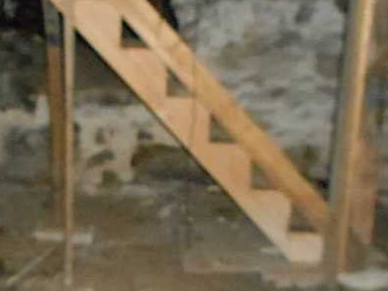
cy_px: 175
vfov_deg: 28.5
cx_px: 148
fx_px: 572
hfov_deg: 37.3
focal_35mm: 51
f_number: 3.7
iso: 1600
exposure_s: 1/25
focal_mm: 4.5
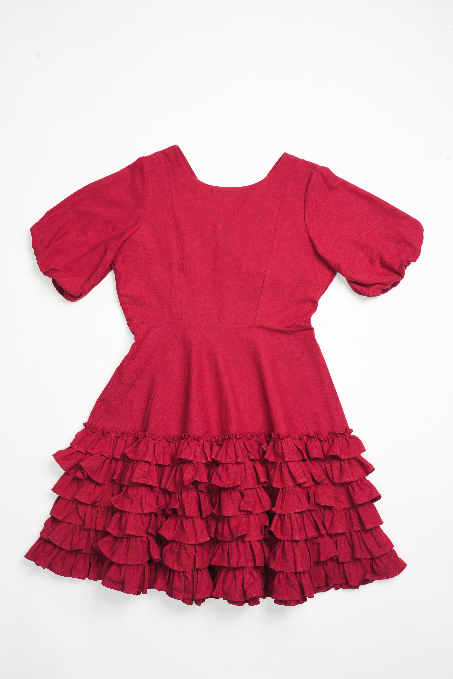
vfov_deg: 51.9
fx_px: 698
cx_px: 226
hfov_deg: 35.9
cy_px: 340
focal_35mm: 37
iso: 800
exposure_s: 1/50
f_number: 10
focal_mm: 37
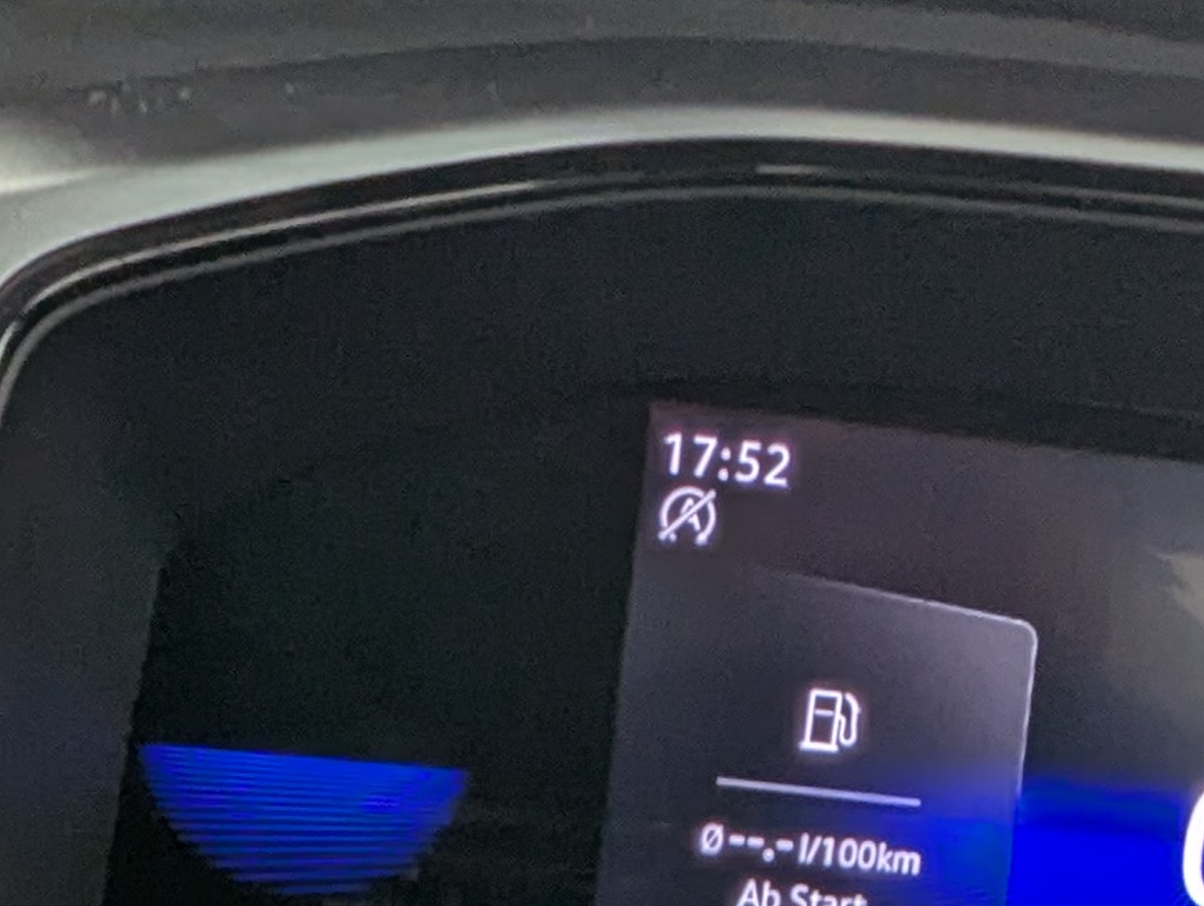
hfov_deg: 25.9
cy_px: 1368
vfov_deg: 17.6
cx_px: 495
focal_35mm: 75
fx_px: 2612
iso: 104
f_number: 2.2
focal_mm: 2.35
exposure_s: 1/73.6
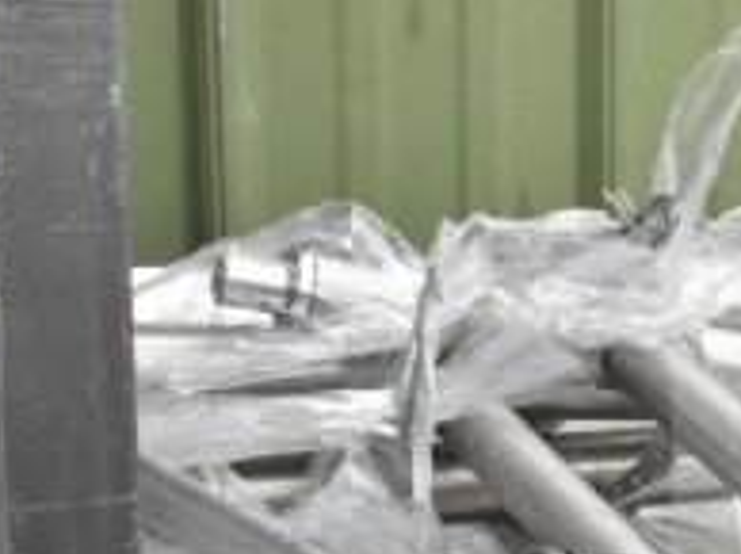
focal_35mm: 114
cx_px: 997
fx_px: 2427
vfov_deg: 12.7
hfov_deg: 16.3
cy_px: 648
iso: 6400
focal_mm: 25
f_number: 14
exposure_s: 1/800
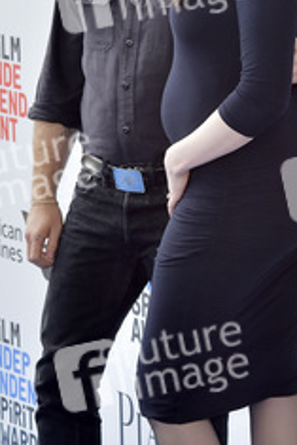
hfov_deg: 8.5
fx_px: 2002
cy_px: 83
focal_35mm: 162
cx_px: 207
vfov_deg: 12.6
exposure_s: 1/320
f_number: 6.3
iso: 500
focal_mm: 95
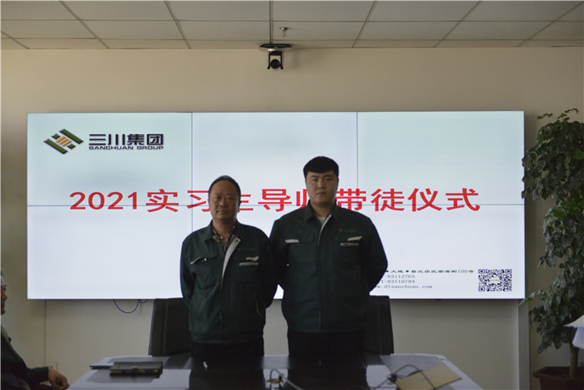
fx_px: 844
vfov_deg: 26.0
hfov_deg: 38.2
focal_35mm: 52
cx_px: 292
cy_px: 195
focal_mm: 52
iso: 2800
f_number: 2.8
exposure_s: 1/2000
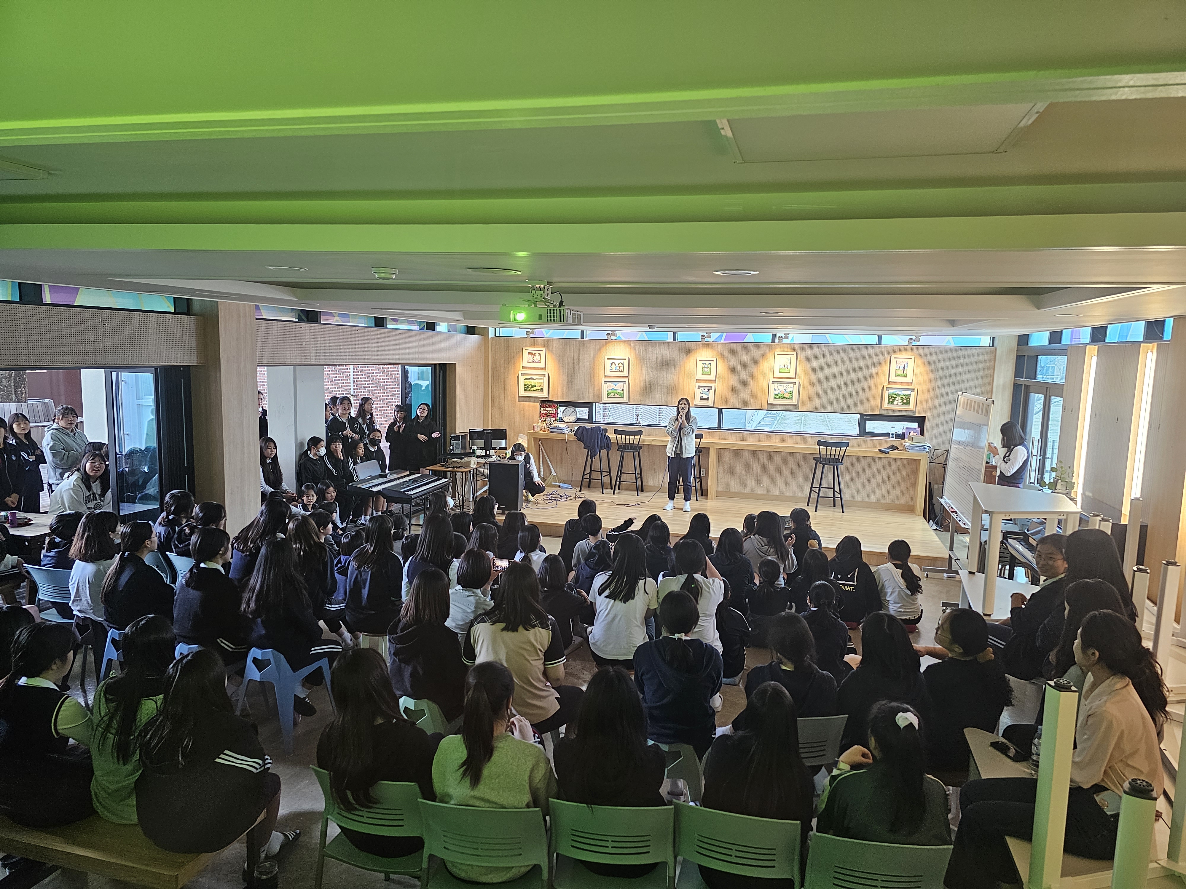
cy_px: 444
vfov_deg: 58.9
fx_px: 788
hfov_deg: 73.9
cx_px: 593
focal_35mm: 23
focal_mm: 6.3
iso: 250
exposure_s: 1/120
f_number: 1.7
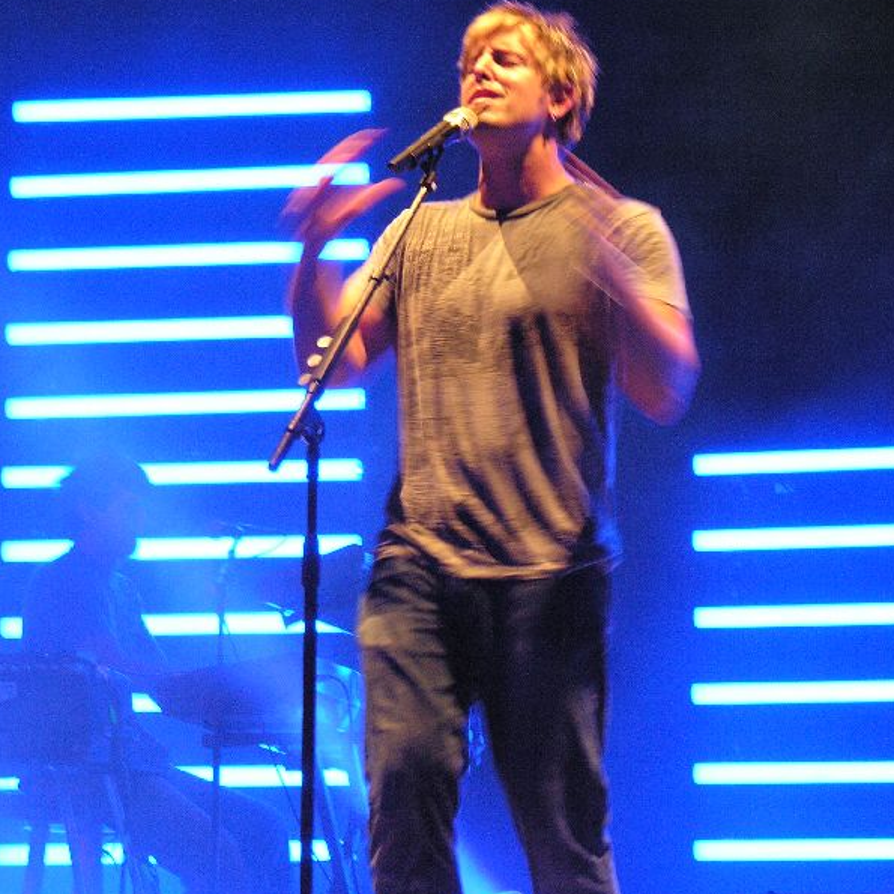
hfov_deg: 7.3
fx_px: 6983
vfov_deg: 7.3
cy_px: 362
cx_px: 469
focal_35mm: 239
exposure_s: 1/8
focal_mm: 40
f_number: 4.4
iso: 200
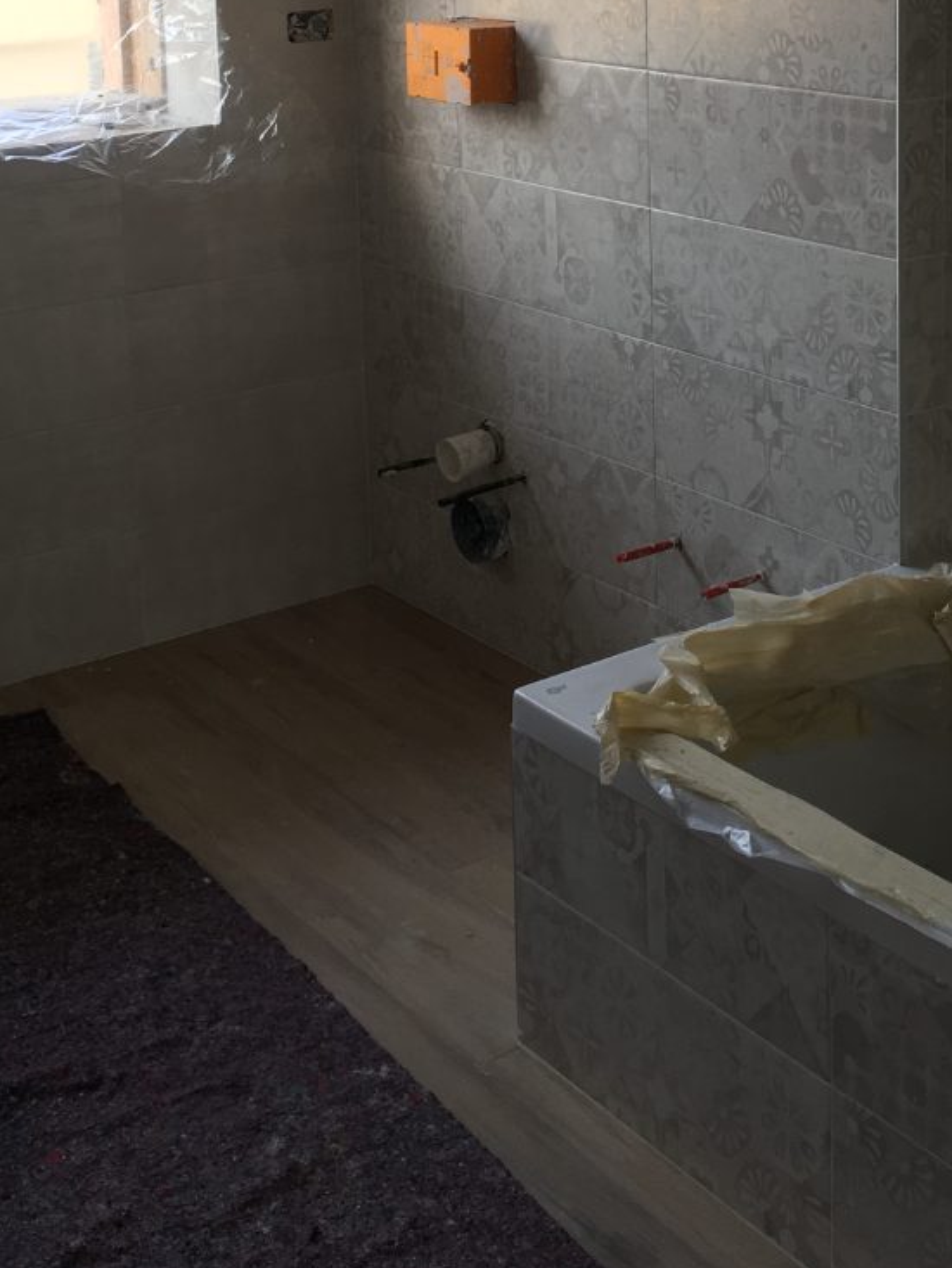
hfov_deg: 26.9
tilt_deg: -7.5
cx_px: 651
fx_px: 1980
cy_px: 143
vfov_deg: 33.8
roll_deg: +1.0
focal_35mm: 54
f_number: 2.2
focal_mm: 4.15
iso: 32
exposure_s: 1/50
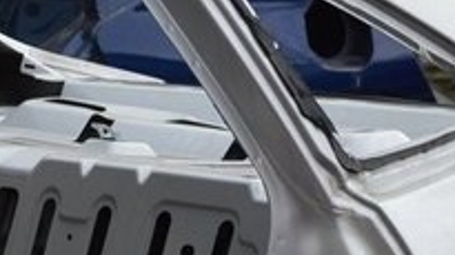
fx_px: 2178
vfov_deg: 6.5
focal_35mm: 181
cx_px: 82
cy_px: 504
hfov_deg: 11.9
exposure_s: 1/125
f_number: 5.6
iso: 100
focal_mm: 23
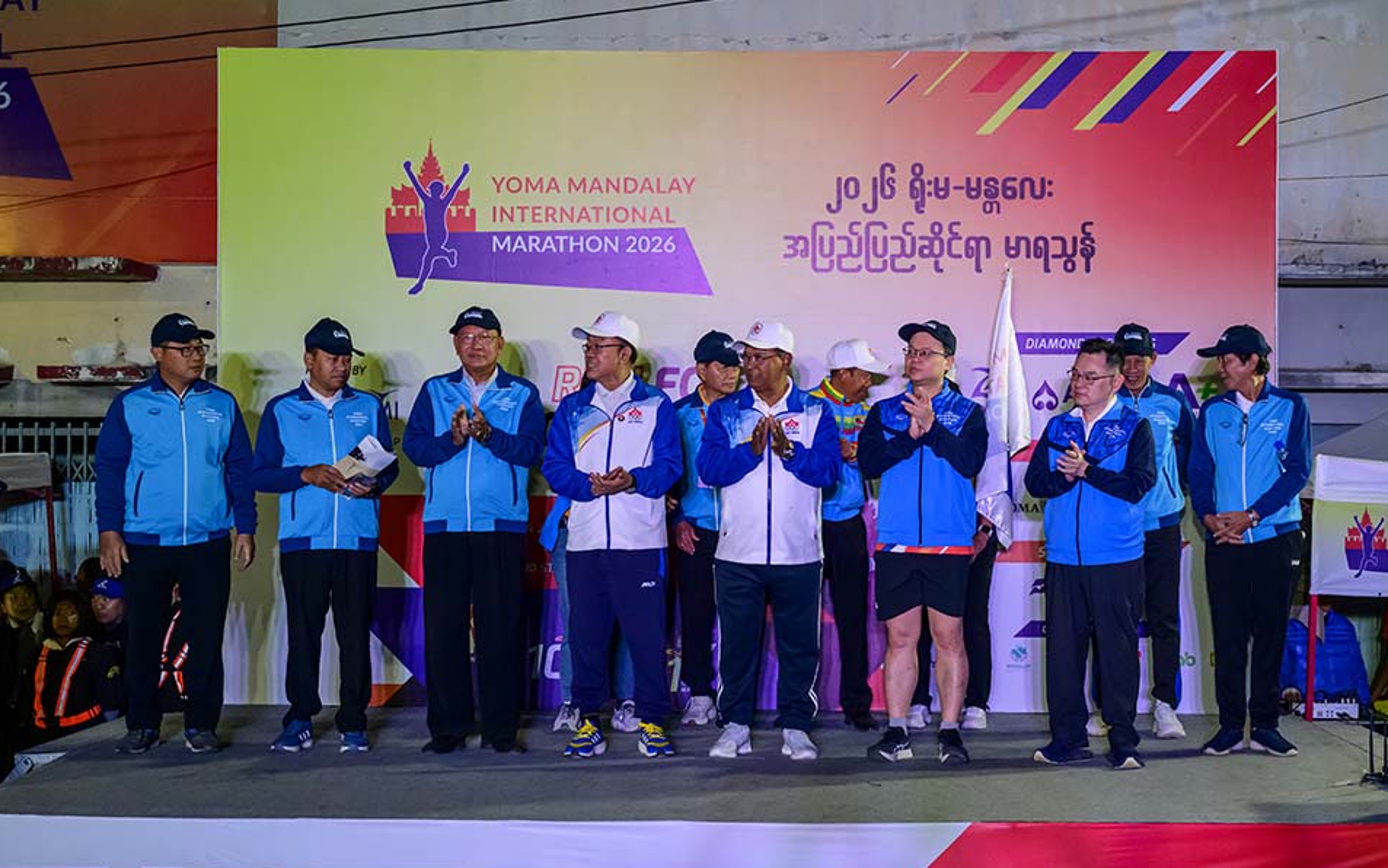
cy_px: 441
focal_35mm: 39
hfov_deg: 50.4
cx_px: 695
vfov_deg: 32.8
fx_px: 1476
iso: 5000
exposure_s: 1/250
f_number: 5.6
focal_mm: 38
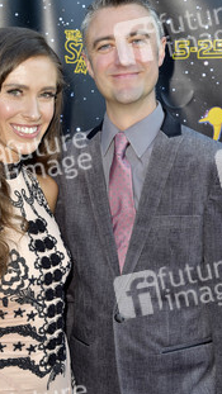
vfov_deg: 30.1
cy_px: 226
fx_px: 732
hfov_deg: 17.2
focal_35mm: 70
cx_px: 64
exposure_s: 1/320
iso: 500
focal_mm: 52
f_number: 6.3
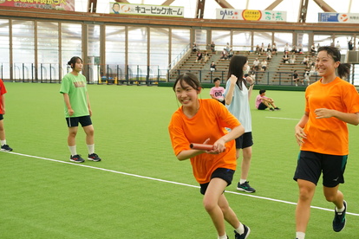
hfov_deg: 36.2
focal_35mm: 55
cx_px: 207
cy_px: 127
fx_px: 548
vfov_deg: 24.6
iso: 800
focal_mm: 35
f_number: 2.8
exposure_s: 1/1600
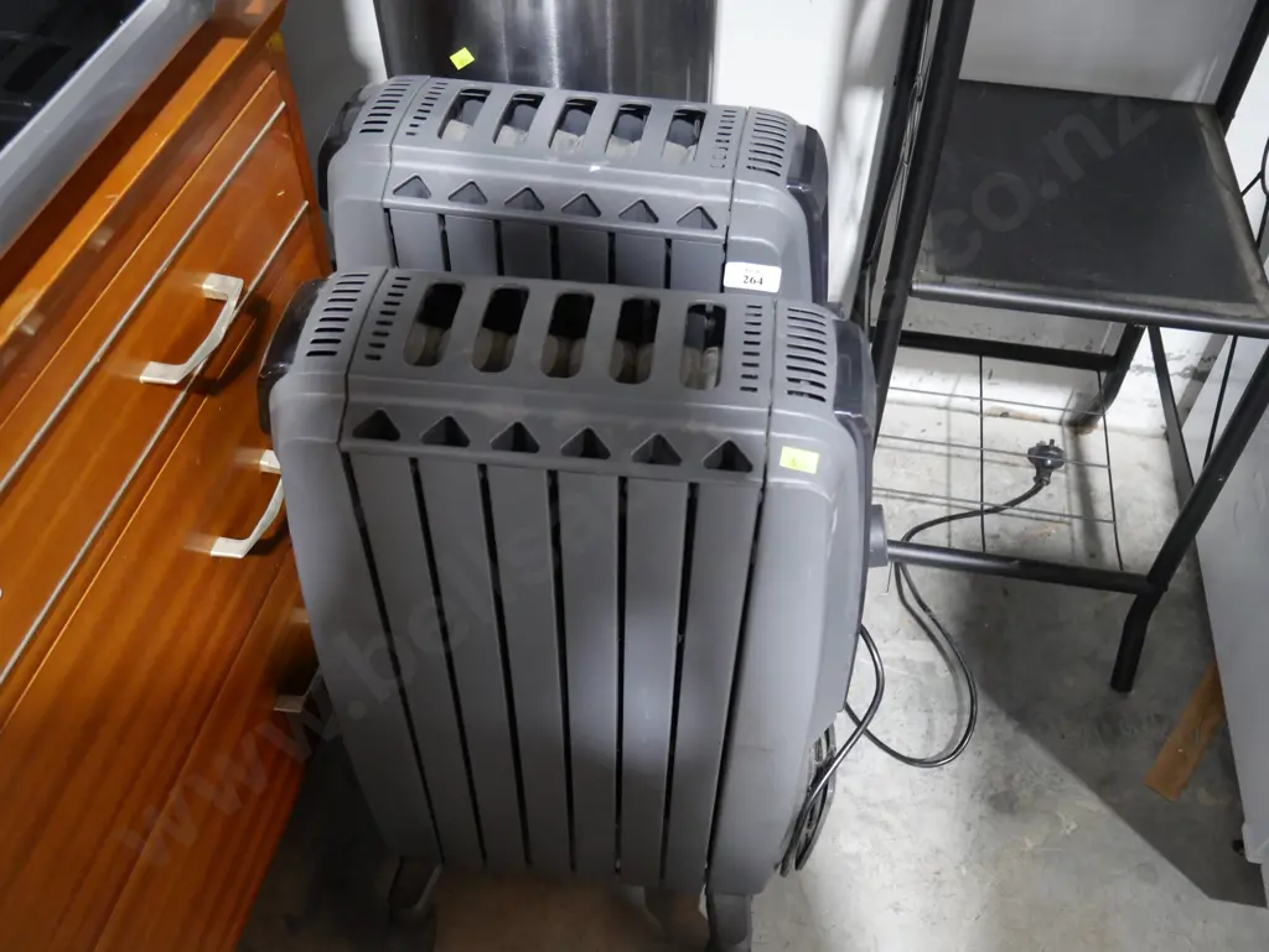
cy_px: 476
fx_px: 1174
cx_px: 634
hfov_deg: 56.8
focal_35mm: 32
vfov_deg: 44.2
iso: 1600
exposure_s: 1/60
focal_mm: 16
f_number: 3.6
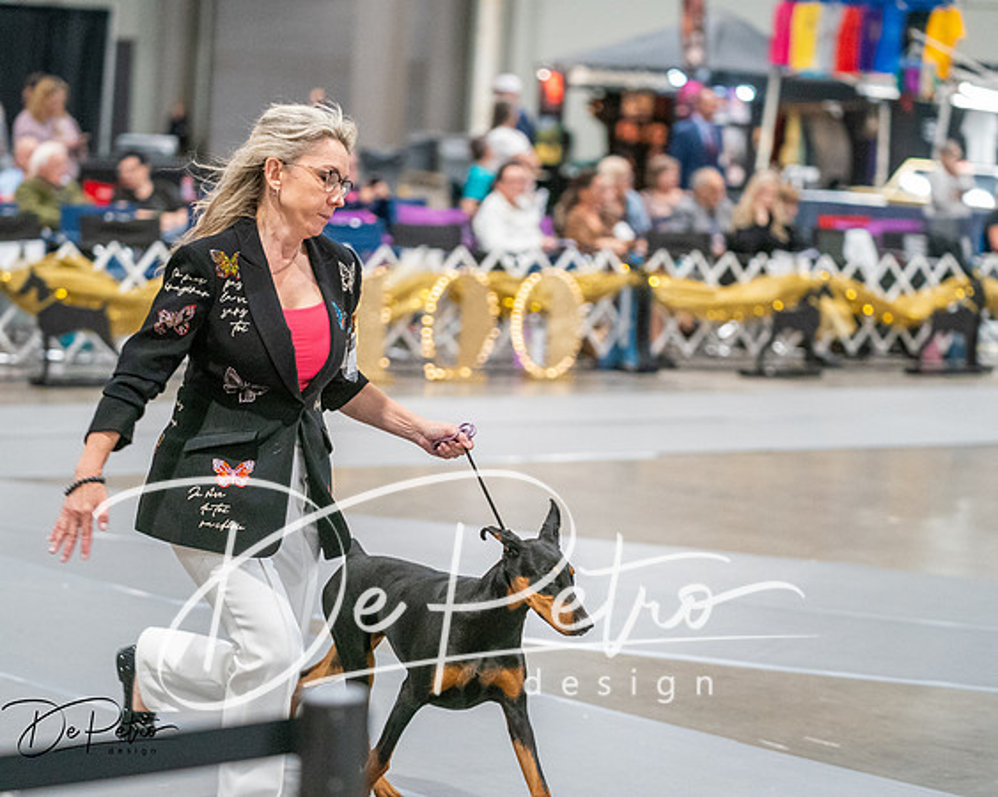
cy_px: 398
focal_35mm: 113
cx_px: 481
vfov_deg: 13.6
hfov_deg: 17.0
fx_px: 3341
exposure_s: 1/250
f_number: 2.8
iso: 6400
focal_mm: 97
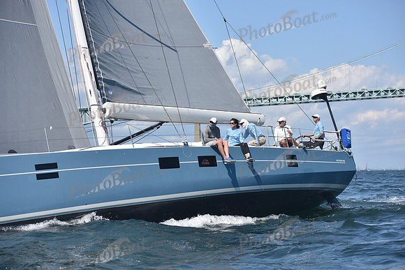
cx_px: 202
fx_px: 788
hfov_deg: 28.8
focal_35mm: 70
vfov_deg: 19.5
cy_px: 135
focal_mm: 70
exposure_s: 1/1250
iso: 250
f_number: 5
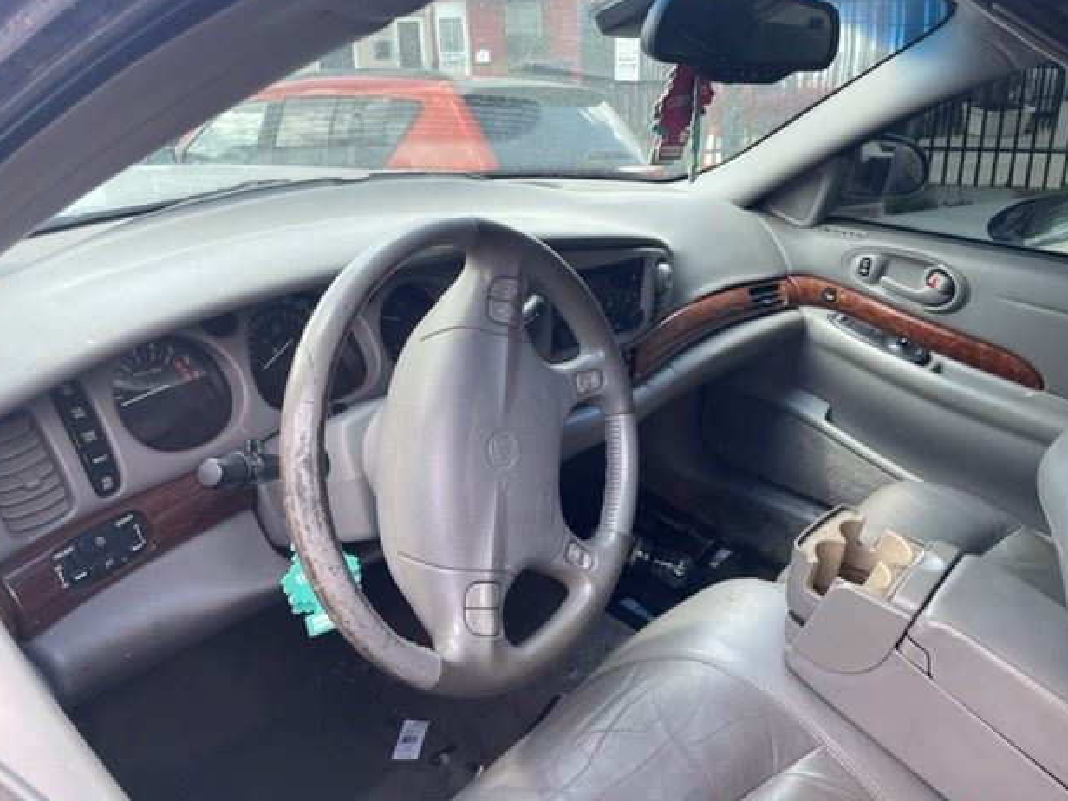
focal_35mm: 27
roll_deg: +4.6
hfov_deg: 65.3
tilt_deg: -22.0
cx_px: 536
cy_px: 399
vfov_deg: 51.4
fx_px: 833
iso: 32
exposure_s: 1/195
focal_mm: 4.2
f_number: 1.6
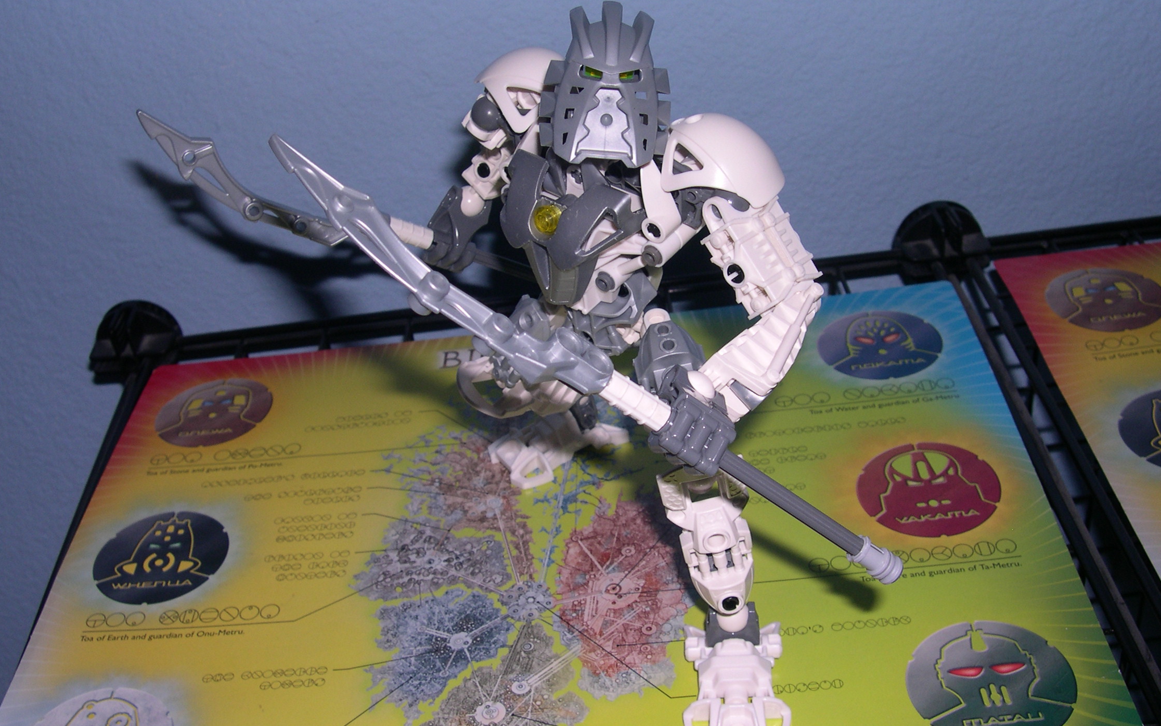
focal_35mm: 41
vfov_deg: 31.2
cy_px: 365
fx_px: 1297
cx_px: 573
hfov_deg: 48.2
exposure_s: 1/60
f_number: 7.6
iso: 100
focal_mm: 8
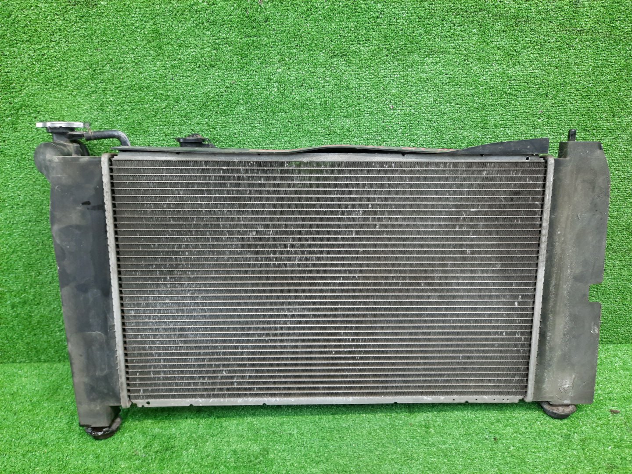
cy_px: 237
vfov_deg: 54.9
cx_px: 316
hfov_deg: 69.4
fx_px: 456
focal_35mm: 25
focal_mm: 4.6
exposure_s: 1/50
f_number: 2
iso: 145
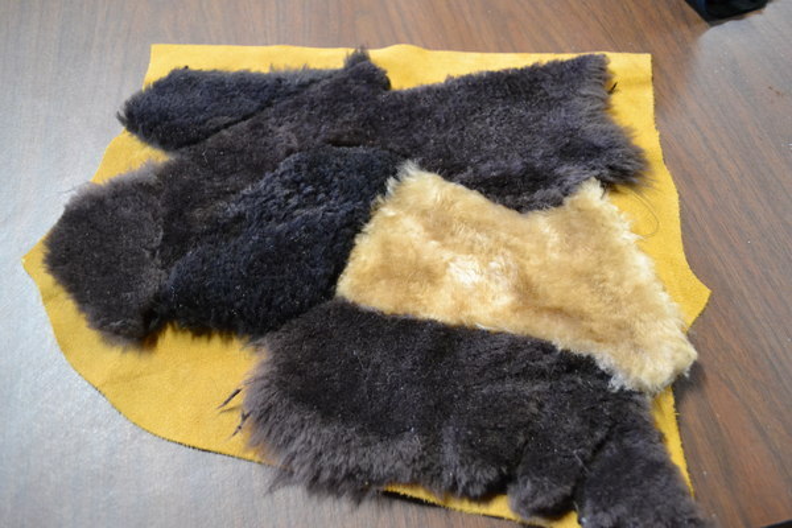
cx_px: 396
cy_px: 264
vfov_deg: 43.6
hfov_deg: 61.9
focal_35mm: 30
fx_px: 660
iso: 3200
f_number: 3.8
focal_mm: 20
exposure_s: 1/40
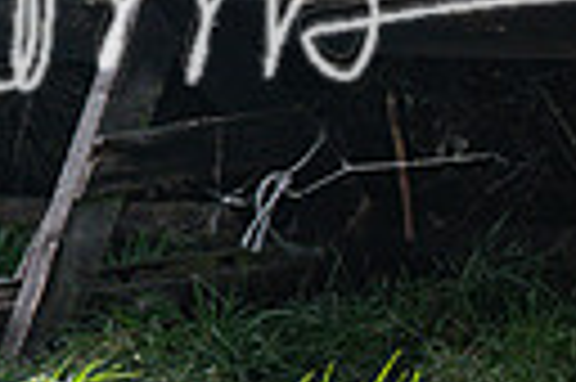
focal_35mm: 632
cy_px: -473
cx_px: -276
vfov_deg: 2.2
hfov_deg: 3.3
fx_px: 10099
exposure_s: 1/2500
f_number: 4
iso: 200
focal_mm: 98
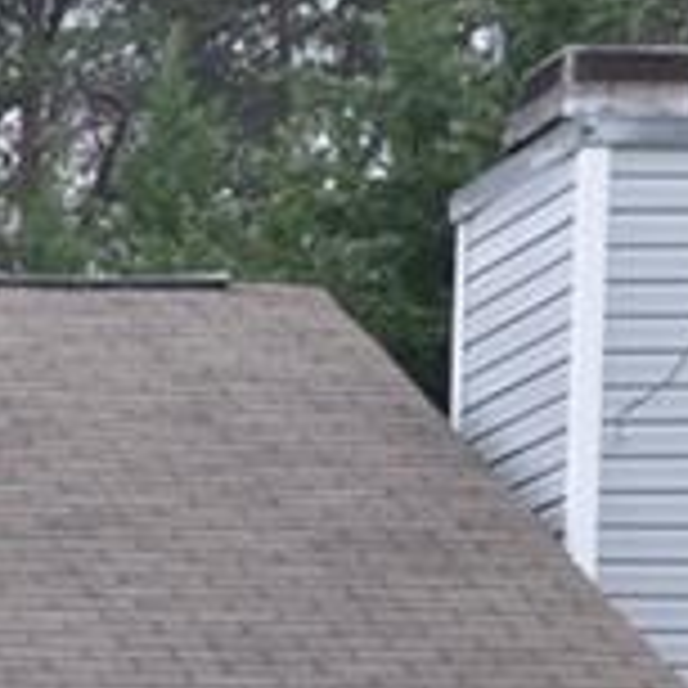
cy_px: 1356
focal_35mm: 273
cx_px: -1196
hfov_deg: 6.0
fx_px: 6139
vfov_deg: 6.2
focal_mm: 32
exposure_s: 1/100
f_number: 10
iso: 200
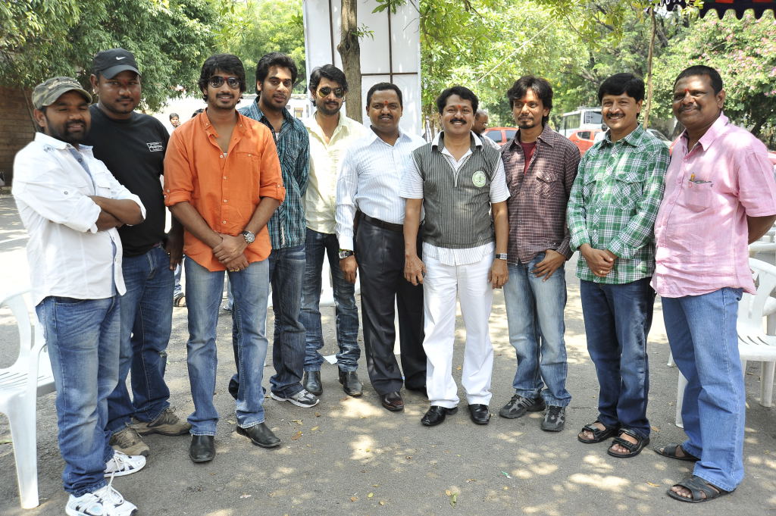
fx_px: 689
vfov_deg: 41.1
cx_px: 388
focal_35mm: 32
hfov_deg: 58.8
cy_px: 258
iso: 250
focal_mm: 32
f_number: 4.5
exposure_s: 1/160
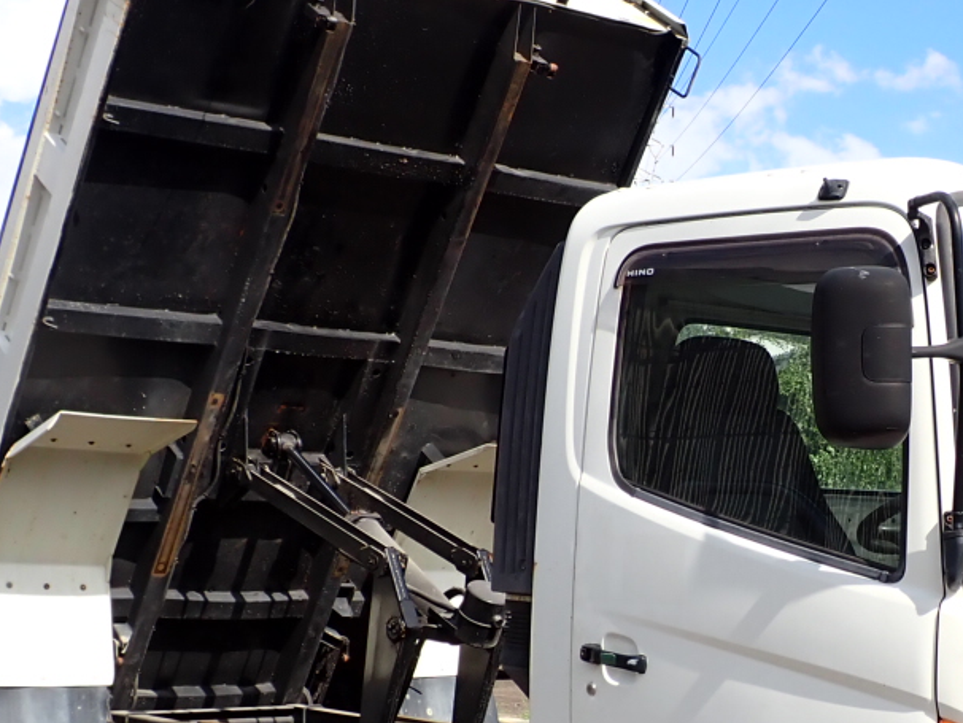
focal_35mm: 76
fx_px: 2115
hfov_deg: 25.3
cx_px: 729
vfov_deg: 19.3
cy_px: 483
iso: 100
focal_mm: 6.37
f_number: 3.5
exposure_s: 1/800
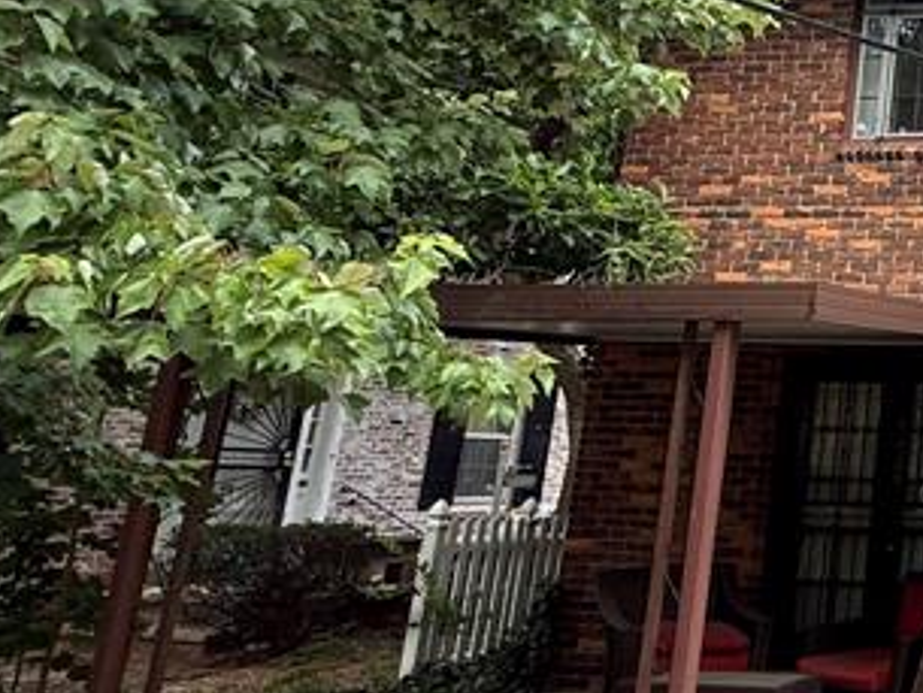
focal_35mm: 47
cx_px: 1232
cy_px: 163
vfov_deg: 30.3
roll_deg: -1.2
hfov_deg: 30.7
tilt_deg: +14.7
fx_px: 1254
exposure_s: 1/111
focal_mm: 2.22
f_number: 2.2
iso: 64
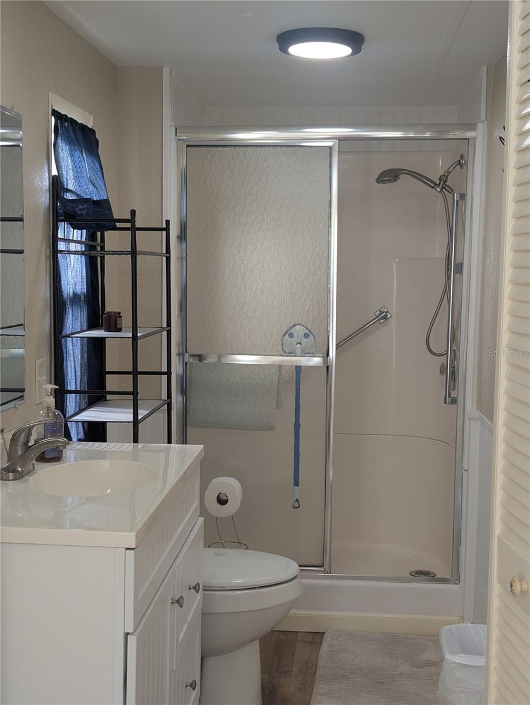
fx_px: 978
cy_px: 352
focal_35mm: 48
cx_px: 265
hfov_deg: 30.3
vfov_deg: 39.6
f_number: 1.85
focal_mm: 6.81
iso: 70
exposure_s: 1/120
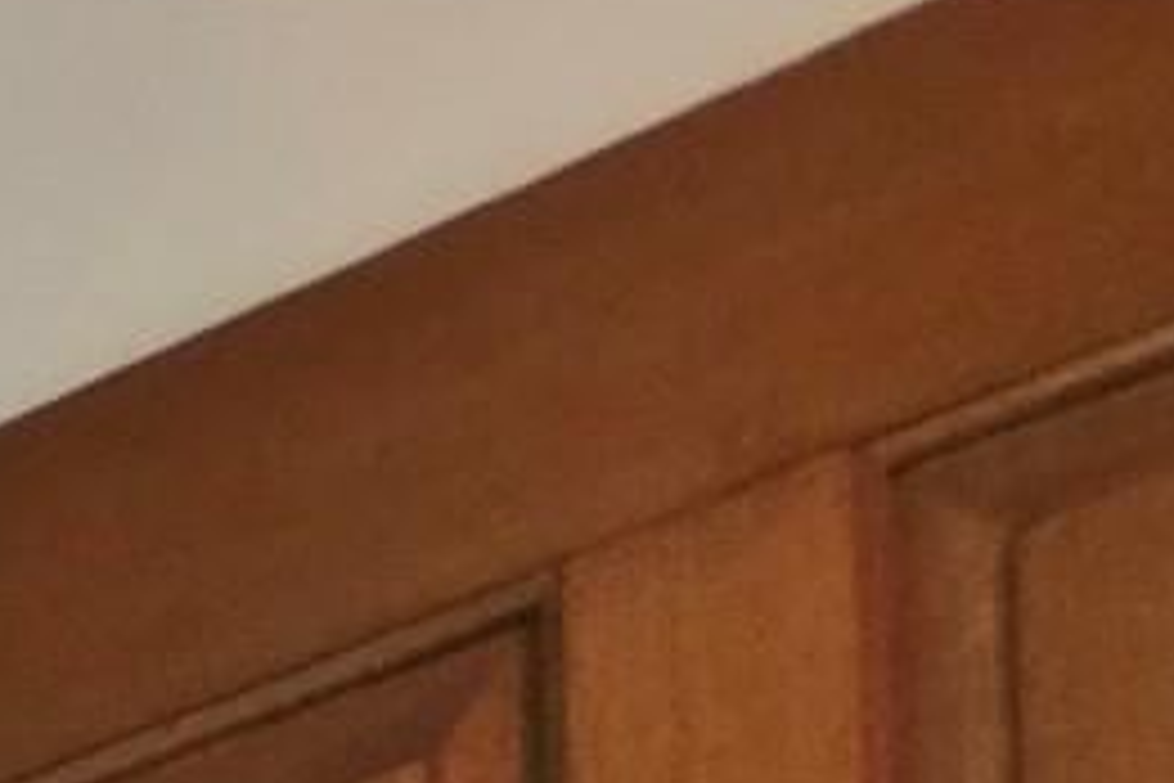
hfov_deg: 13.9
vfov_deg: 7.7
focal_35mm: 106
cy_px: 3244
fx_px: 3457
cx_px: -1597
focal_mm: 2.2
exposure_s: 1/60
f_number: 1.9
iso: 250
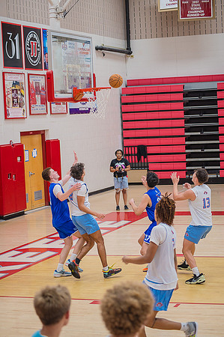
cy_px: 168
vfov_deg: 22.6
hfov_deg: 15.2
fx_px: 842
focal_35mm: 90
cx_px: 112
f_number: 4.5
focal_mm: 90
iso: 1000
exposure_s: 1/250
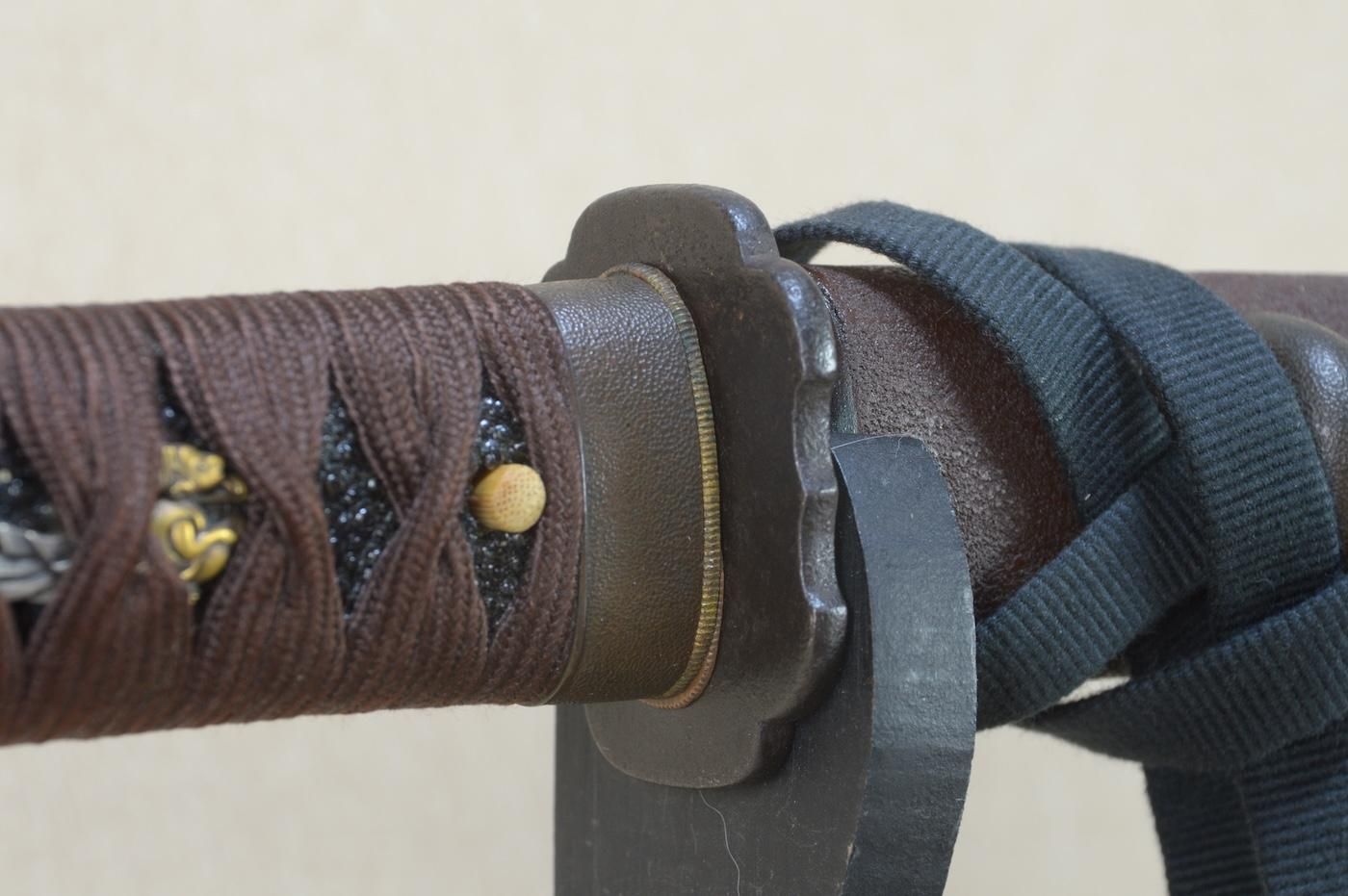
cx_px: 674
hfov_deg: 16.1
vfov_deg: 10.7
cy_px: 448
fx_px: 4770
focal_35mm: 128
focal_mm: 85
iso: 400
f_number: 11
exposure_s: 1/1.6
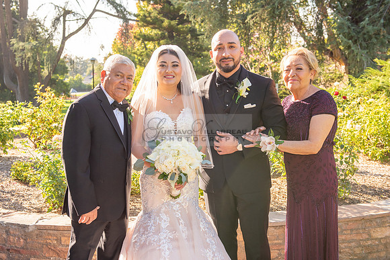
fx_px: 565
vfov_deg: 25.9
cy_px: 119
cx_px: 178
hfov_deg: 38.0
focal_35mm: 52
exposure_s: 1/250
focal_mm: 48
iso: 200
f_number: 5.6
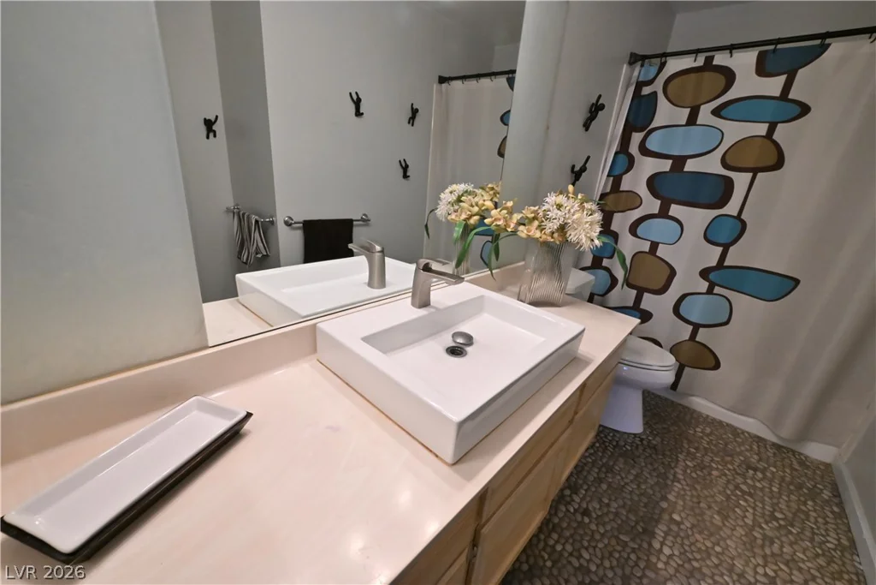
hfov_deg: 104.2
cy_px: 292
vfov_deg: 81.2
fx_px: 341
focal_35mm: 14
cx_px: 438
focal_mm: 14
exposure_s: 1/60
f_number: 16
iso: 12800
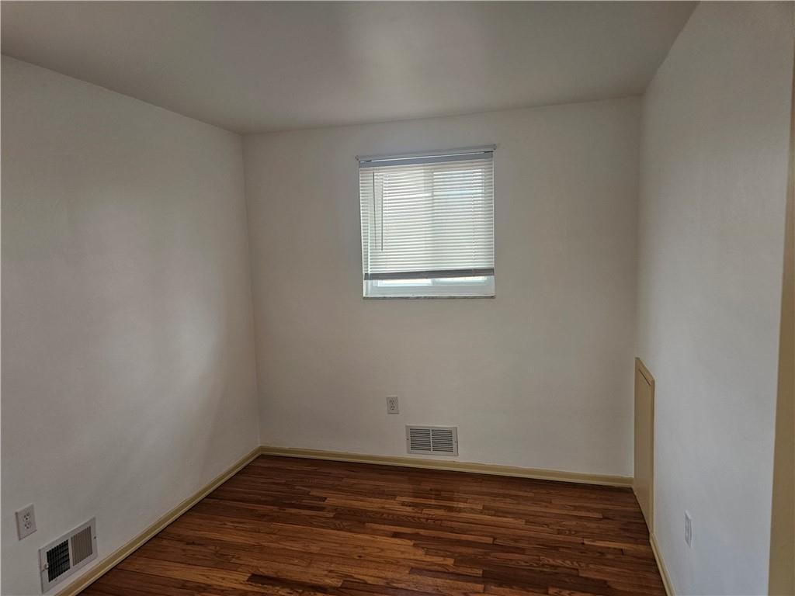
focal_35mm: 23
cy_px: 298
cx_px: 398
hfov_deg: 73.9
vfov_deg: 58.9
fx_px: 528
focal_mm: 5.4
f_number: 1.8
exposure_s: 1/207
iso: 160
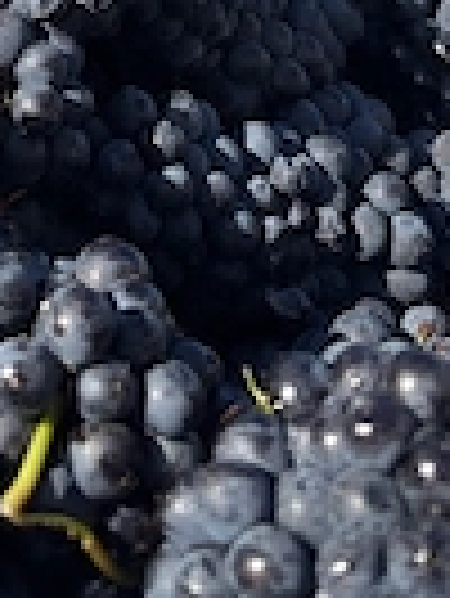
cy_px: -261
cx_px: 50
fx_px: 1350
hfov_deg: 18.6
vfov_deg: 21.5
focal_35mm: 78
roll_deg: -0.6
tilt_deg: -8.5
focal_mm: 5.96
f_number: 1.6
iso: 50
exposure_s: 1/2538
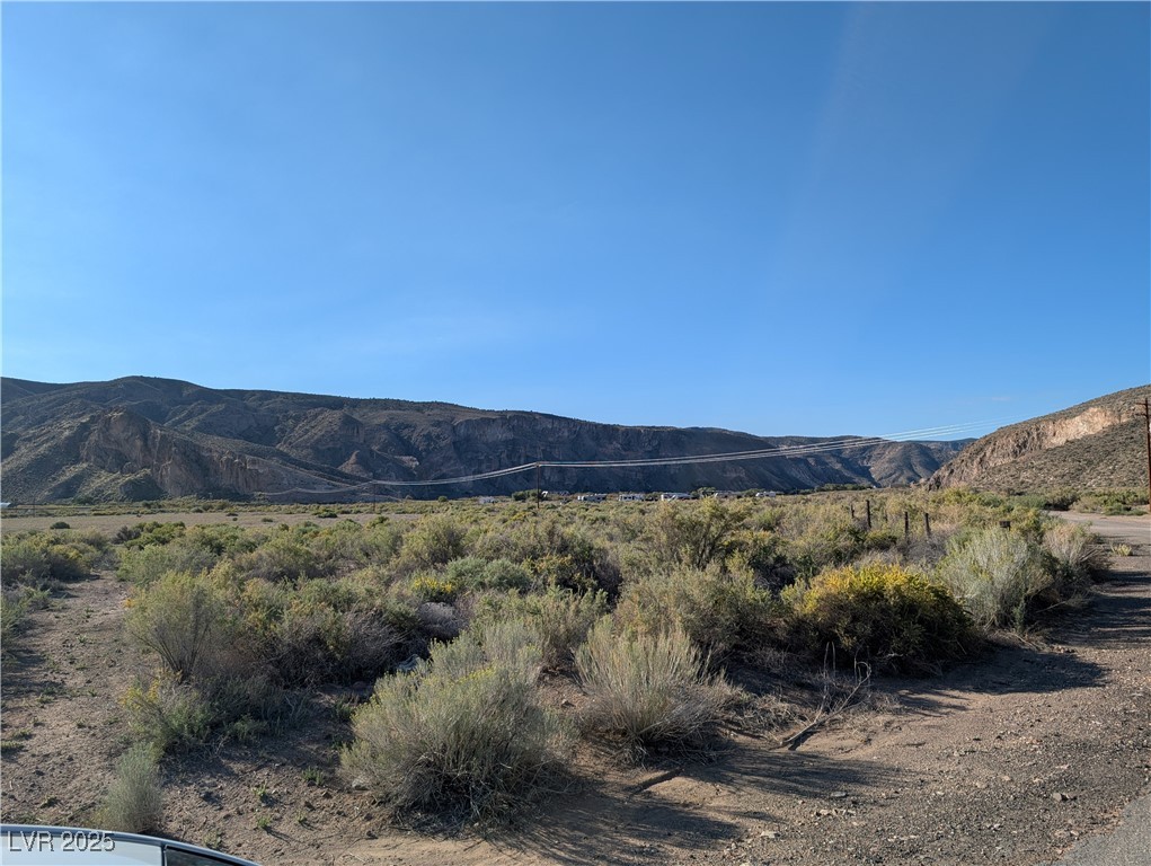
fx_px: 799
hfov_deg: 71.5
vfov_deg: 56.9
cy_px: 433
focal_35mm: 24
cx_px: 576
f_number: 1.68
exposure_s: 1/1443
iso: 22
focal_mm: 6.9
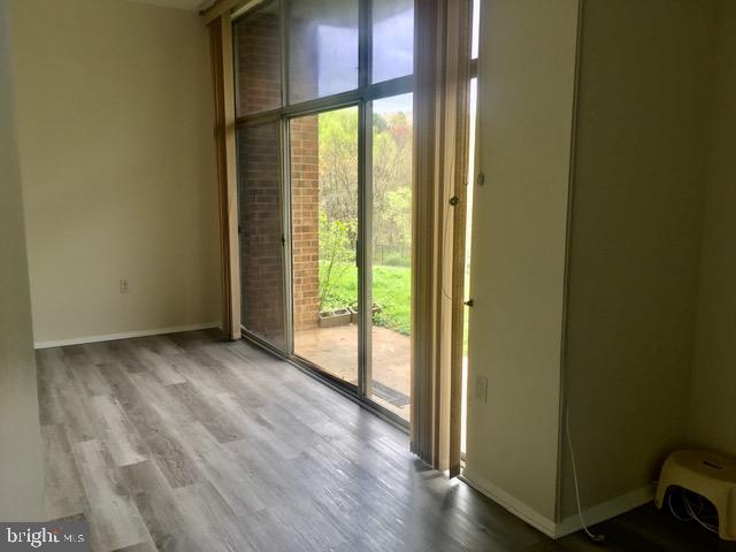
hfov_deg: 61.7
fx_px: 617
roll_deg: -0.5
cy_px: 276
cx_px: 368
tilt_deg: -7.8
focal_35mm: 29
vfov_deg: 48.2
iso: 32
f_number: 2.2
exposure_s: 1/100
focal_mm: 4.15
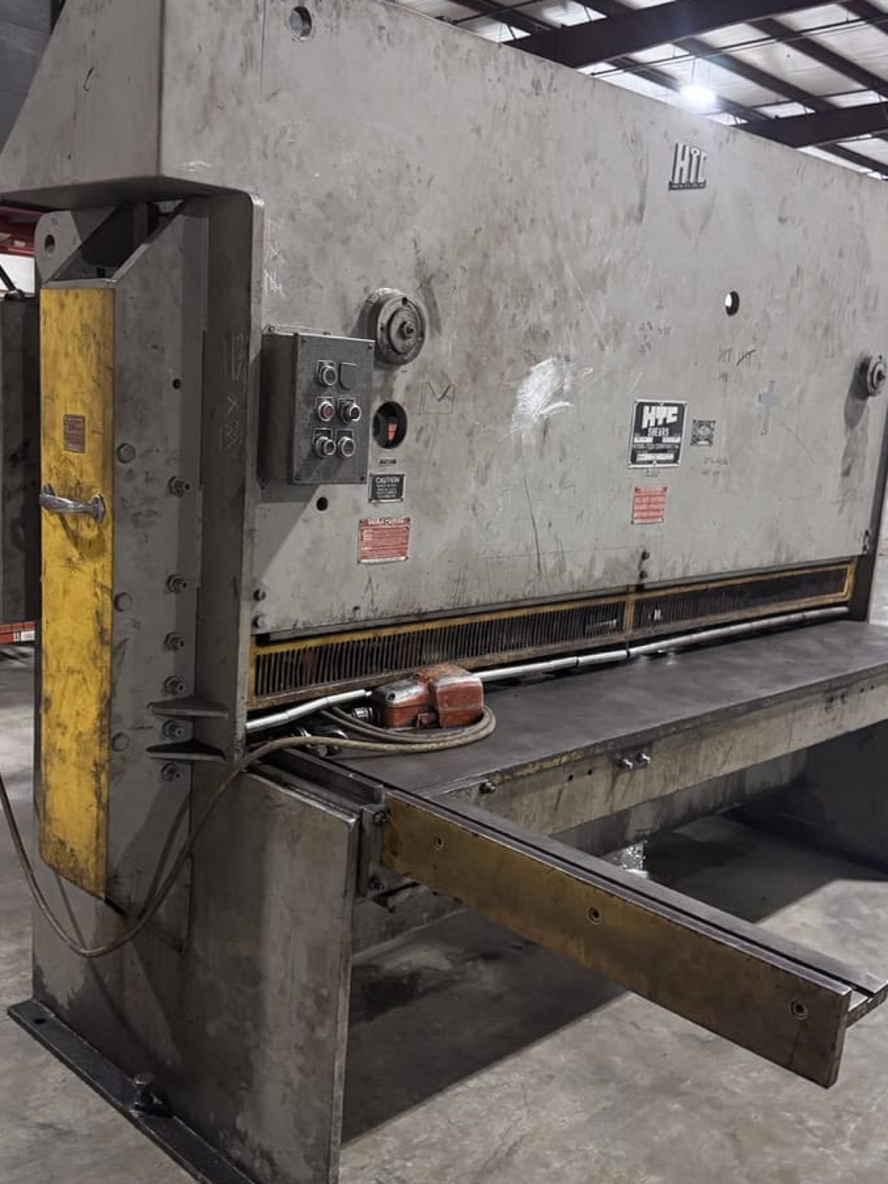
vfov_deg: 53.9
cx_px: 406
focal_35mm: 34
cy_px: 623
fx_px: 1163
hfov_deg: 41.8
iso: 1000
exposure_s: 1/40
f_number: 1.8
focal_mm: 6.8
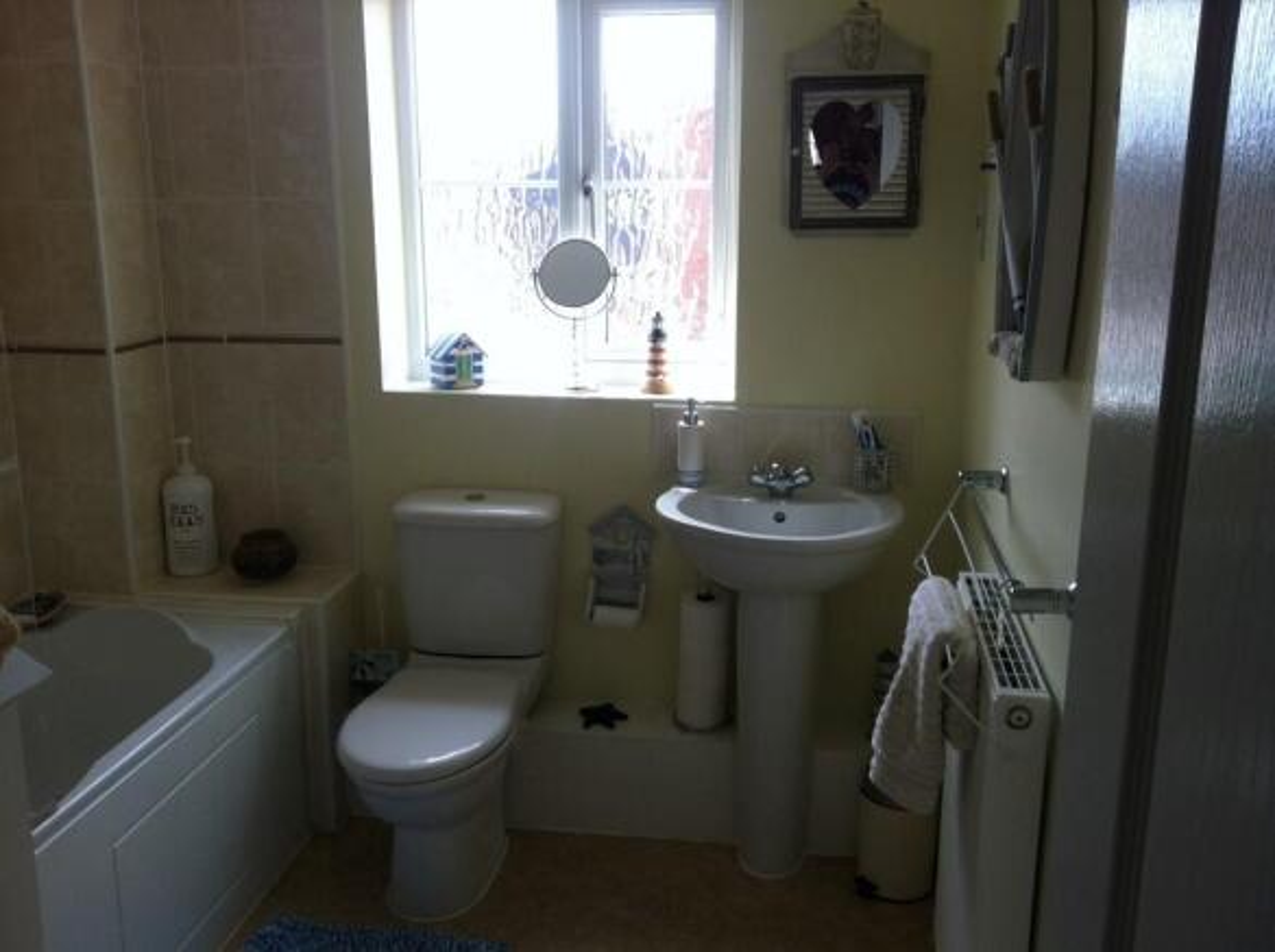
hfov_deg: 52.7
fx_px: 1287
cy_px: 476
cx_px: 638
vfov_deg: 40.6
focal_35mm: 35
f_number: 2.8
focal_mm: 3.85
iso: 80
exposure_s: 1/124
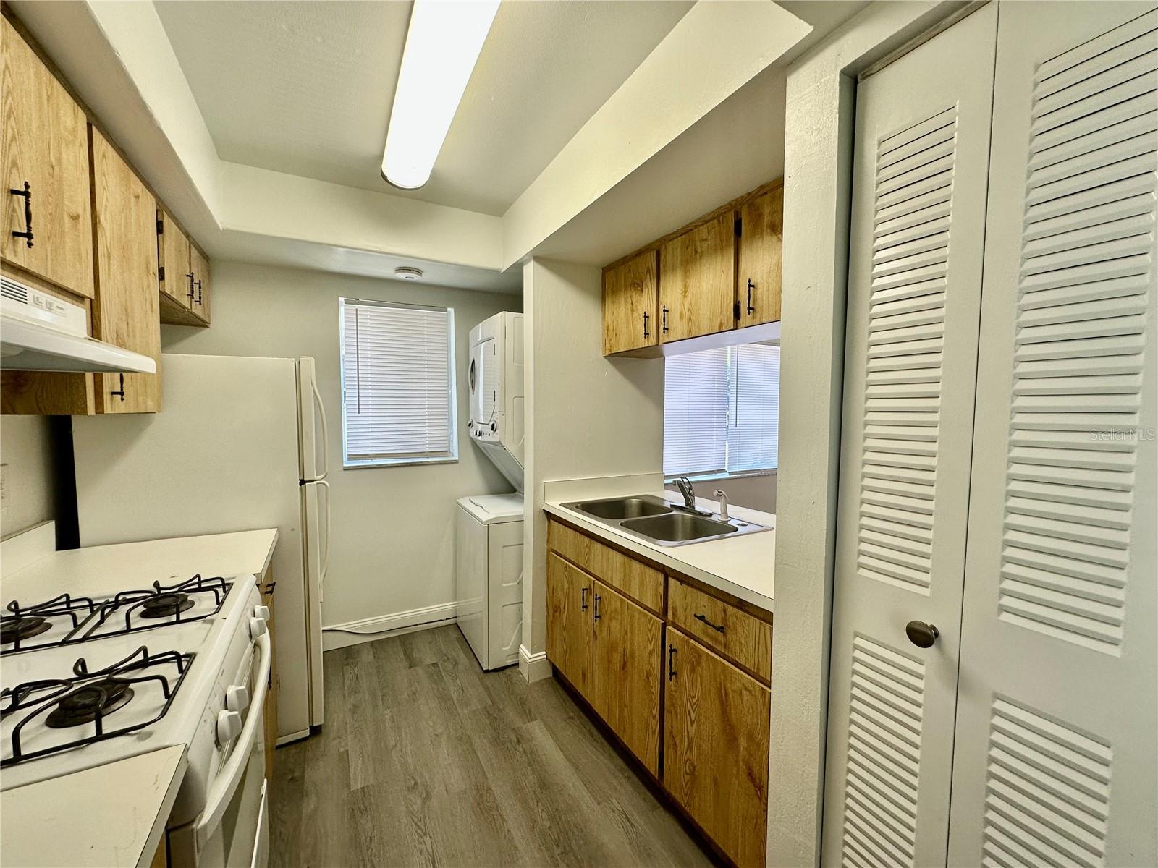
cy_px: 434
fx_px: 468
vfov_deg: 85.7
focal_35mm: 14
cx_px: 579
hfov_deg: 102.1
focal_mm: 2.22
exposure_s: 1/120
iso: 64
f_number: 2.2
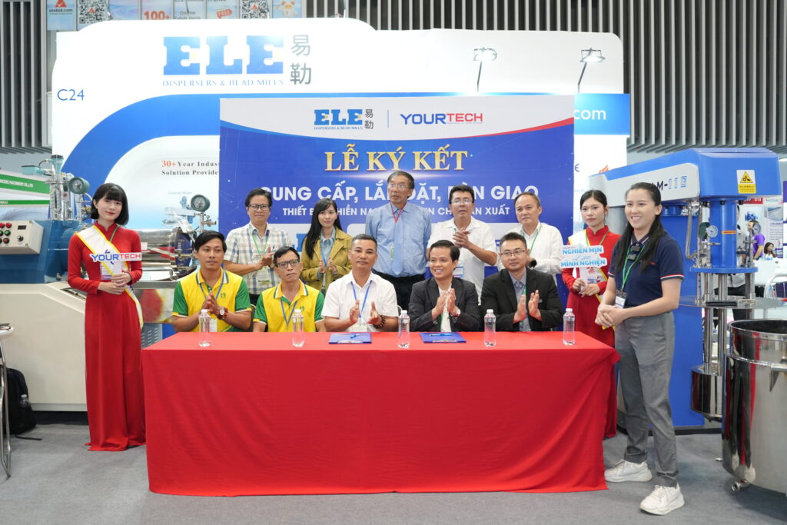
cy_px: 262
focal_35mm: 28
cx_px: 394
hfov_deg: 65.5
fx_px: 612
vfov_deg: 46.4
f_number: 3.5
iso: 1600
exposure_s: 1/125
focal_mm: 28
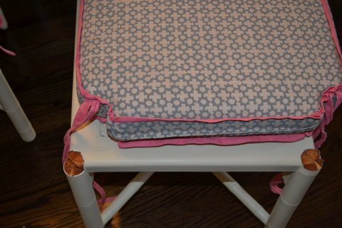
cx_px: 171
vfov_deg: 34.2
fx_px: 370
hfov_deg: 49.6
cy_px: 114
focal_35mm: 39
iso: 500
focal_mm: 26
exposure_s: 1/60
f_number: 4.2
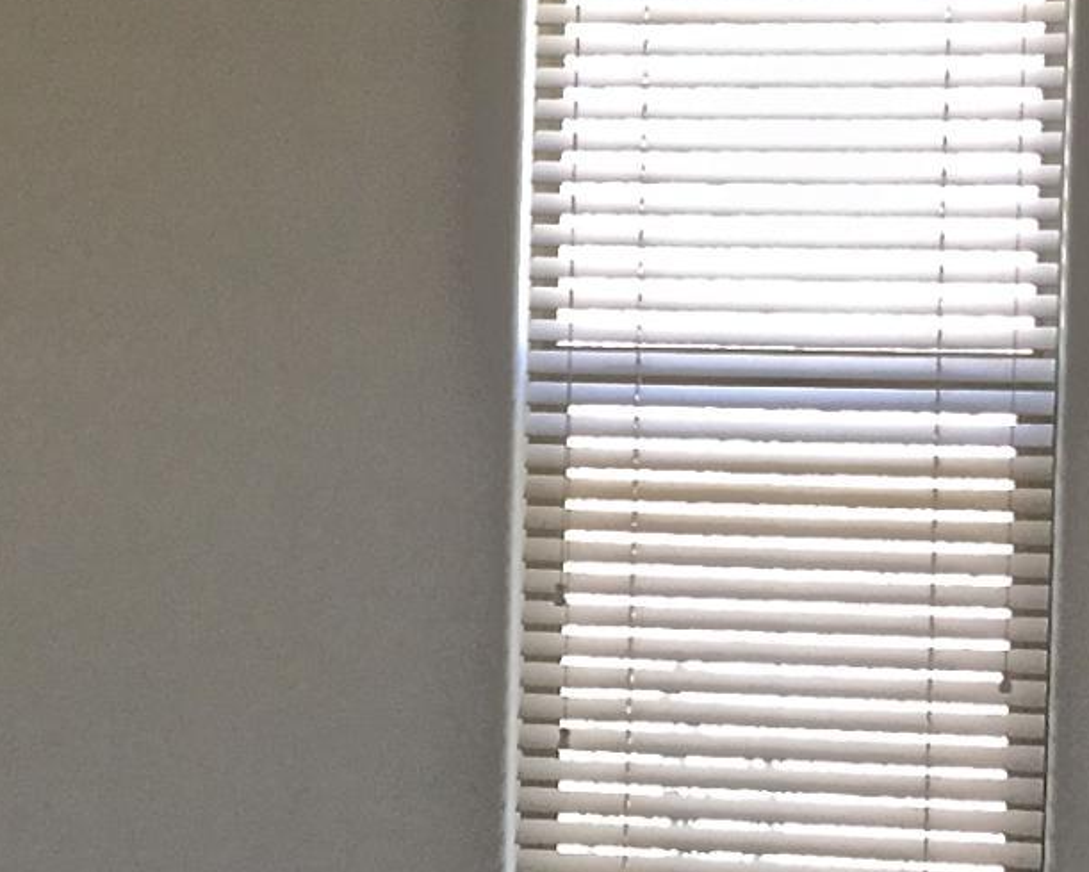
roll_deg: -1.6
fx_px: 4481
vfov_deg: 11.1
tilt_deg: -2.1
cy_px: 610
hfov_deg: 13.5
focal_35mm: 139
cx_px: -189
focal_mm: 4.15
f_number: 2.2
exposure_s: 1/40
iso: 32
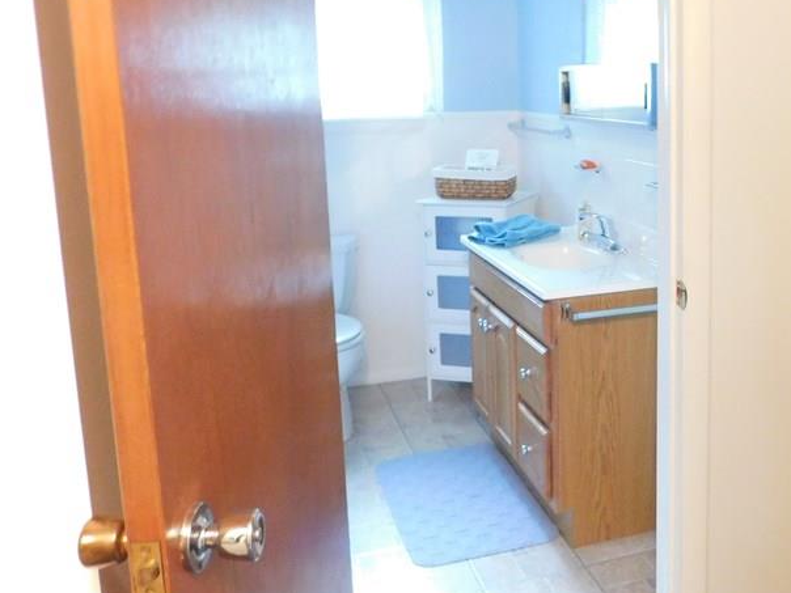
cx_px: 612
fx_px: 891
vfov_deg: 36.6
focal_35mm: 39
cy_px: 213
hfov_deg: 45.8
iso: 800
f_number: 3
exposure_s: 1/6
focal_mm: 4
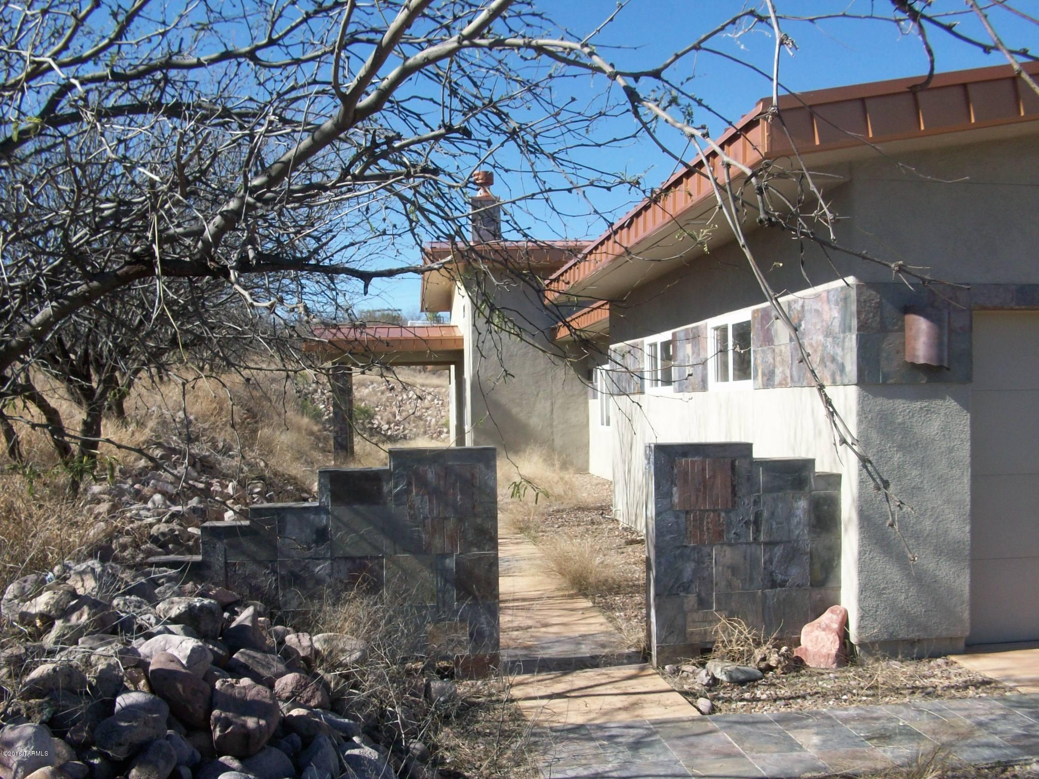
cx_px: 520
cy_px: 390
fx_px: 1021
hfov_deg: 54.0
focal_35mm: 34
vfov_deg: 41.8
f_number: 5.5
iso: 64
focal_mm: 5.7
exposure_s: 1/231
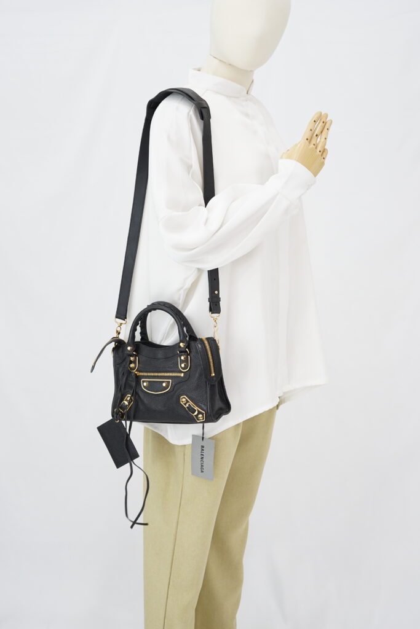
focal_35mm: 50
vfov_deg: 39.6
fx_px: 875
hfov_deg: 27.0
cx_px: 210
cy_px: 314
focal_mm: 50
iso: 640
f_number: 6.3
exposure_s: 1/8
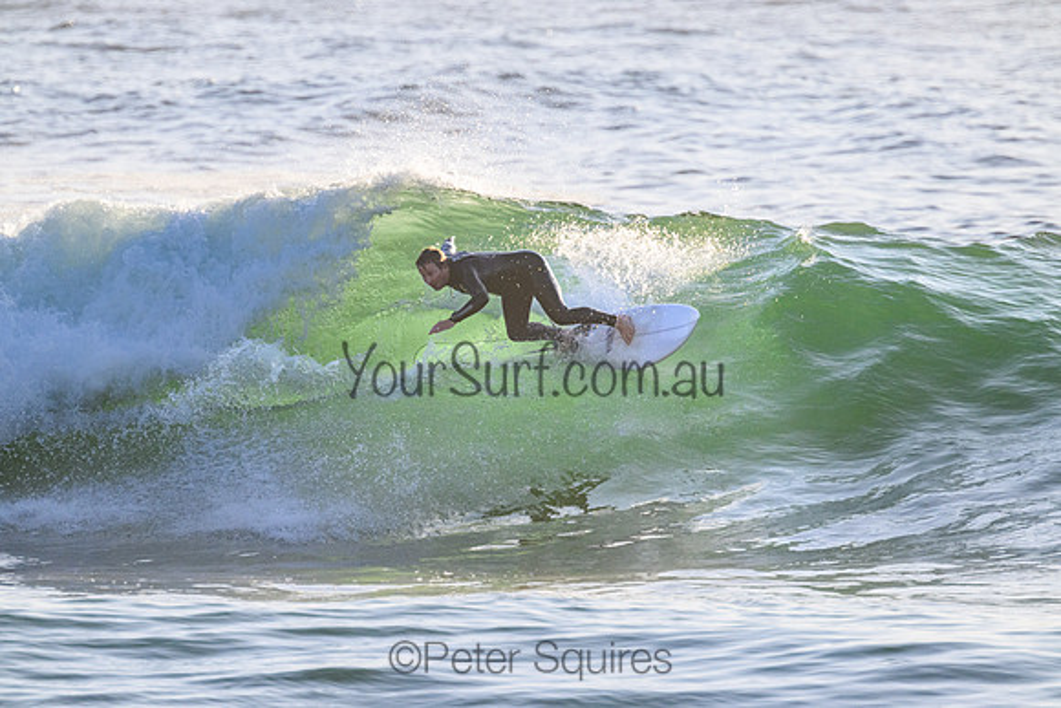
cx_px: 530
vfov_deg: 1.7
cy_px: 354
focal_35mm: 800
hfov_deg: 2.6
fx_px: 23582
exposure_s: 1/2000
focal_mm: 800
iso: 2000
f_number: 11
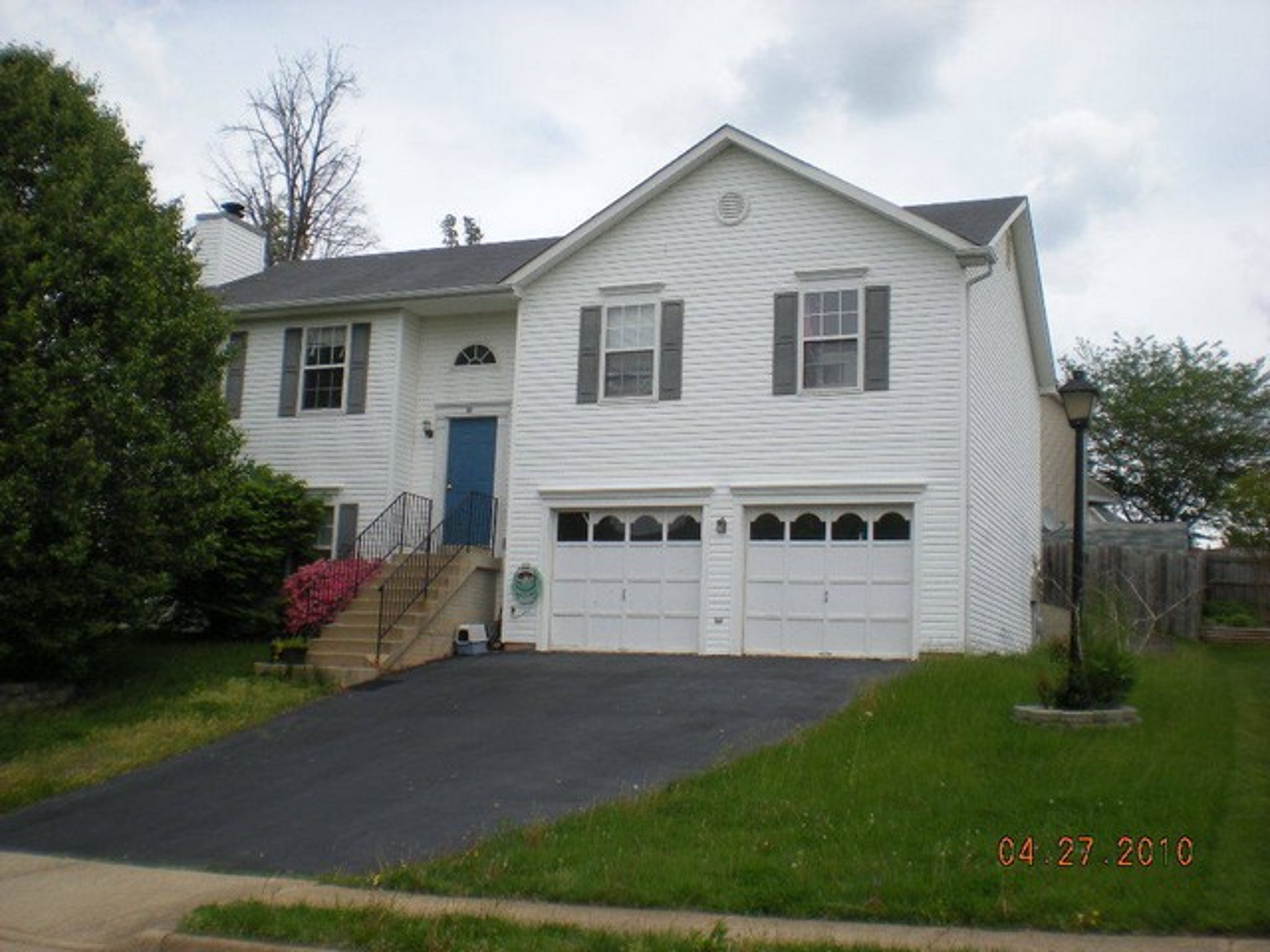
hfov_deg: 49.0
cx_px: 635
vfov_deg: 37.7
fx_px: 1394
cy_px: 476
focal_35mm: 38
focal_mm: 6.3
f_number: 4.6
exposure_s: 1/514
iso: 64
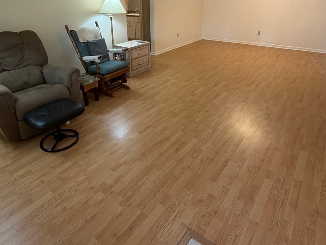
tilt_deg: -15.7
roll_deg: +0.7
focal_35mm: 25
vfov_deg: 52.5
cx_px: 161
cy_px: 61
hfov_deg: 69.4
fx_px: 235
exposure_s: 1/120
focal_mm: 2.22
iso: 320
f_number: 2.2
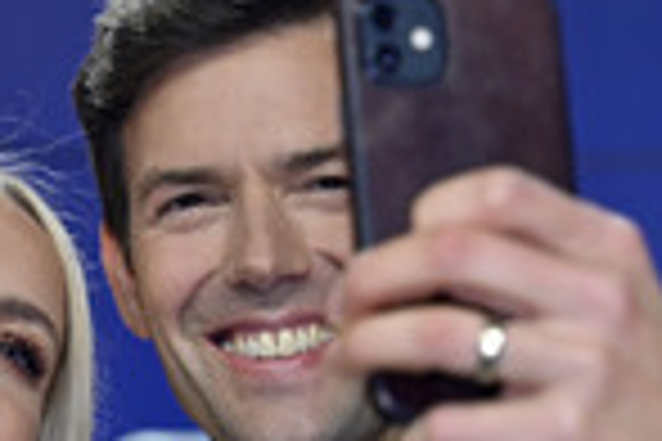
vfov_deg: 6.6
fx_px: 3788
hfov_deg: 10.0
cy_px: 513
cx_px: 133
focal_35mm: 206
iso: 1000
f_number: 4
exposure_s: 1/200
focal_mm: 67
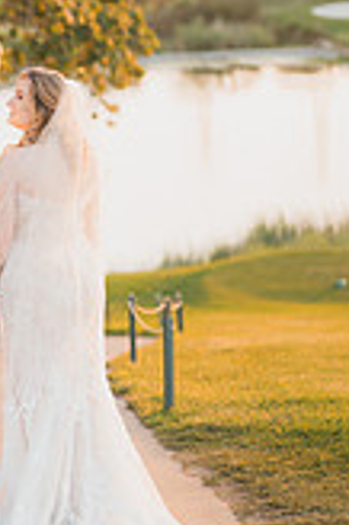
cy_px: 202
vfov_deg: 15.0
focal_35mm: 137
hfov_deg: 9.9
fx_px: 1996
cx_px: -48
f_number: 1.2
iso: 125
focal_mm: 50
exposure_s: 1/500
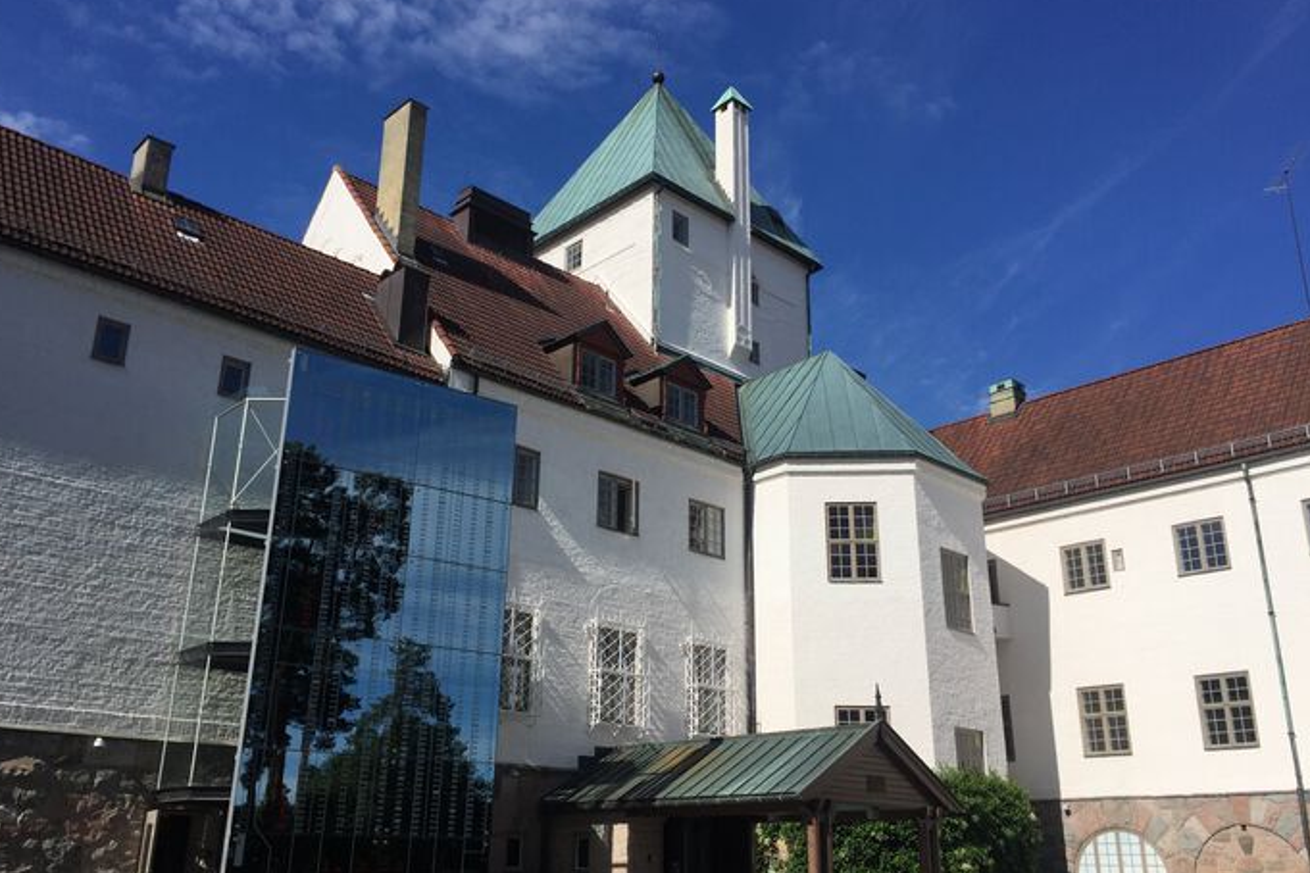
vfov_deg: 42.3
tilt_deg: +17.6
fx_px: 1128
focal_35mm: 31
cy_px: 461
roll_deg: -2.1
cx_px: 644
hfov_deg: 60.3
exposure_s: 1/3968
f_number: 2.2
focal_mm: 4.15
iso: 32
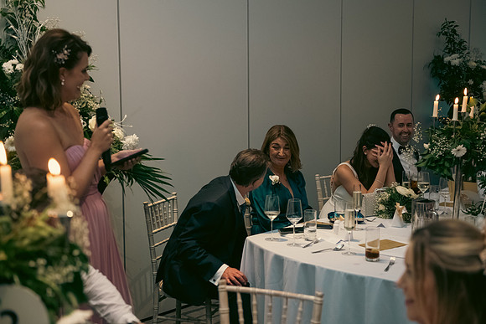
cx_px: 243
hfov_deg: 34.5
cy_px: 162
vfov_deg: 23.4
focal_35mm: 58
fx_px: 783
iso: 2000
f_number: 3.5
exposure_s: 1/160
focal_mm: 58
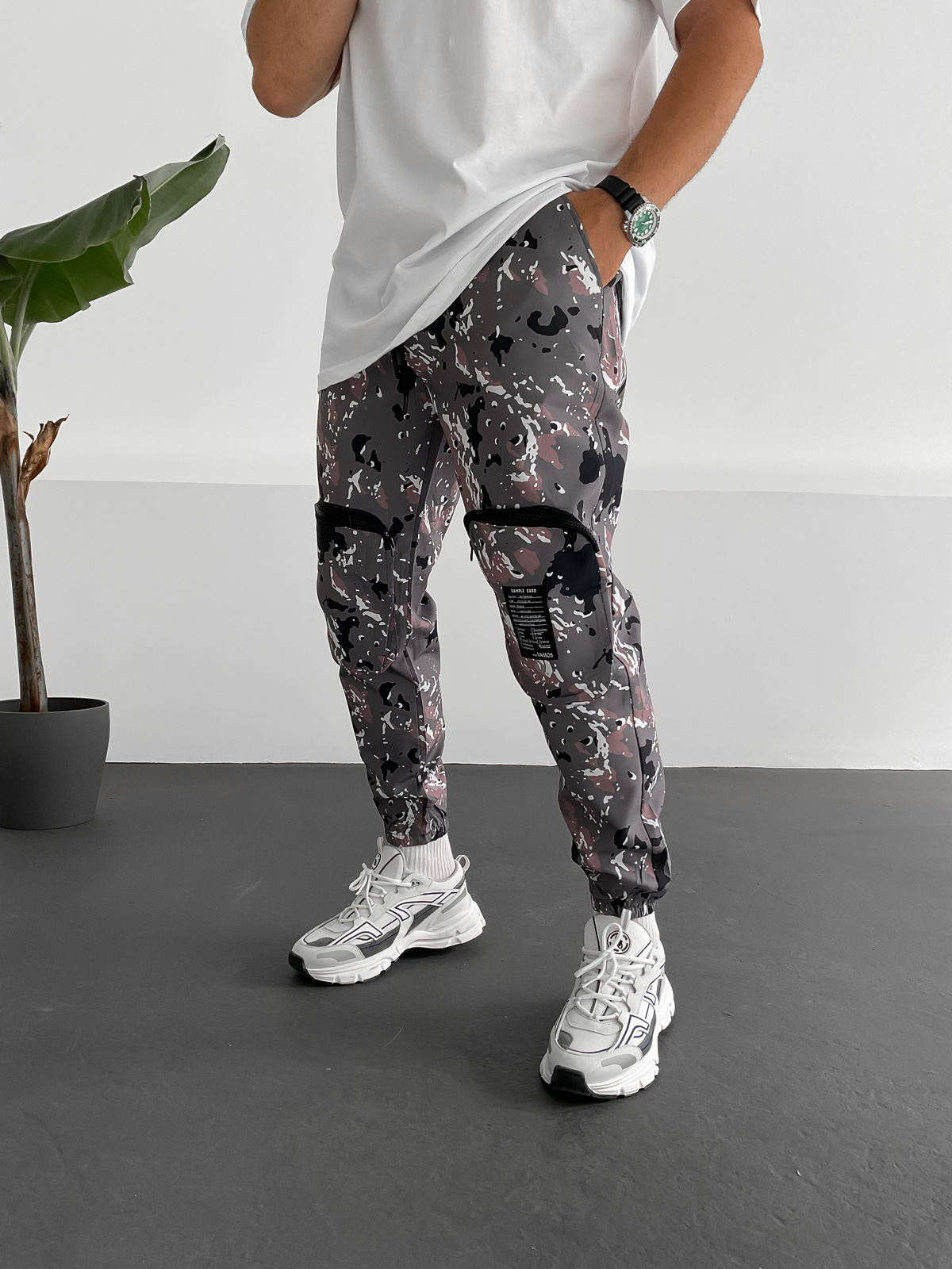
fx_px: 1063
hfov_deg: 48.2
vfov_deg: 61.7
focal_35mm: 29
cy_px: 634
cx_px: 476
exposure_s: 1/120
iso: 40
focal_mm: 3
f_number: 1.8
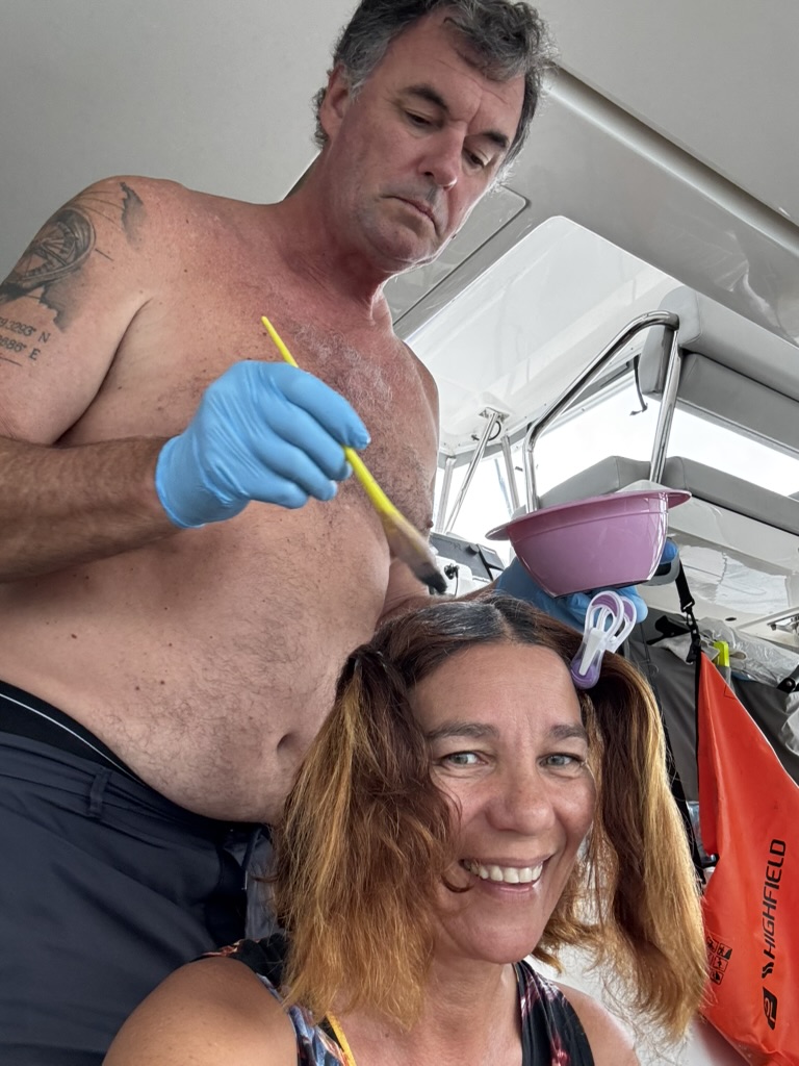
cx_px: 400
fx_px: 923
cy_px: 533
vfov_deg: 60.0
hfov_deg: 46.8
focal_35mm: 30
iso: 80
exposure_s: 1/71
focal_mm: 2.69
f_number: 1.9
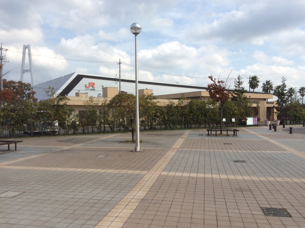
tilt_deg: -0.9
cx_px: 152
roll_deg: -1.3
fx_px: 282
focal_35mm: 32
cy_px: 114
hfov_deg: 56.9
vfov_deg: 44.0
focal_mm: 3.3
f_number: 2.4
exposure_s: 1/1431
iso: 32
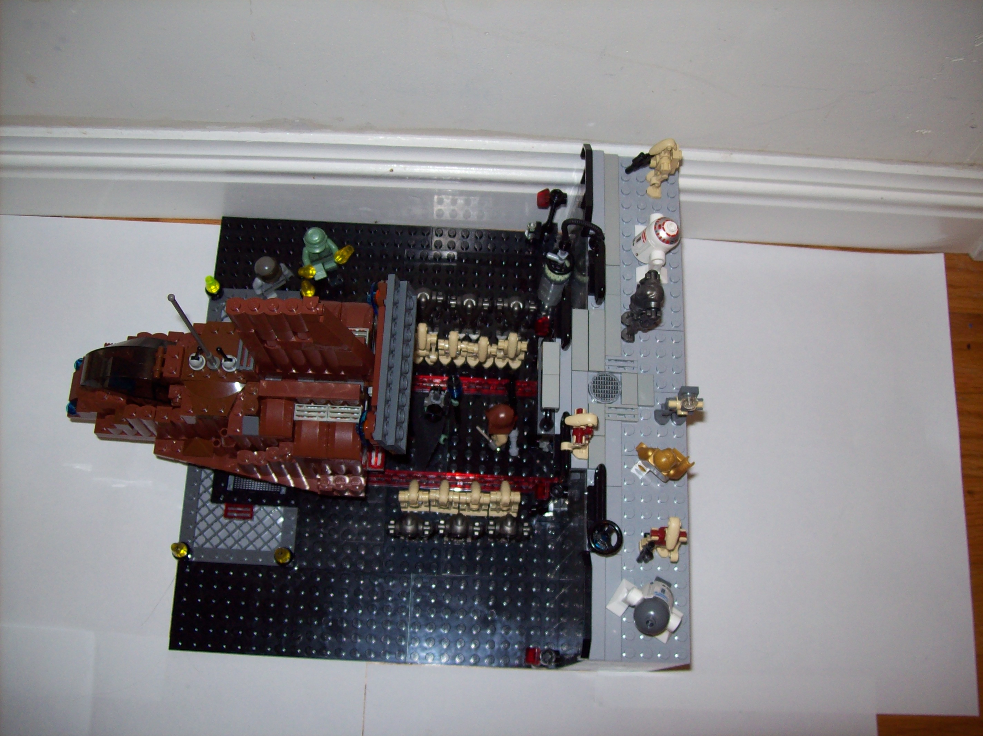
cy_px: 368
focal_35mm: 36
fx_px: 1022
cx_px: 492
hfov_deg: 51.4
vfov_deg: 39.6
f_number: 2.7
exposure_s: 1/64
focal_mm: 6
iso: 80
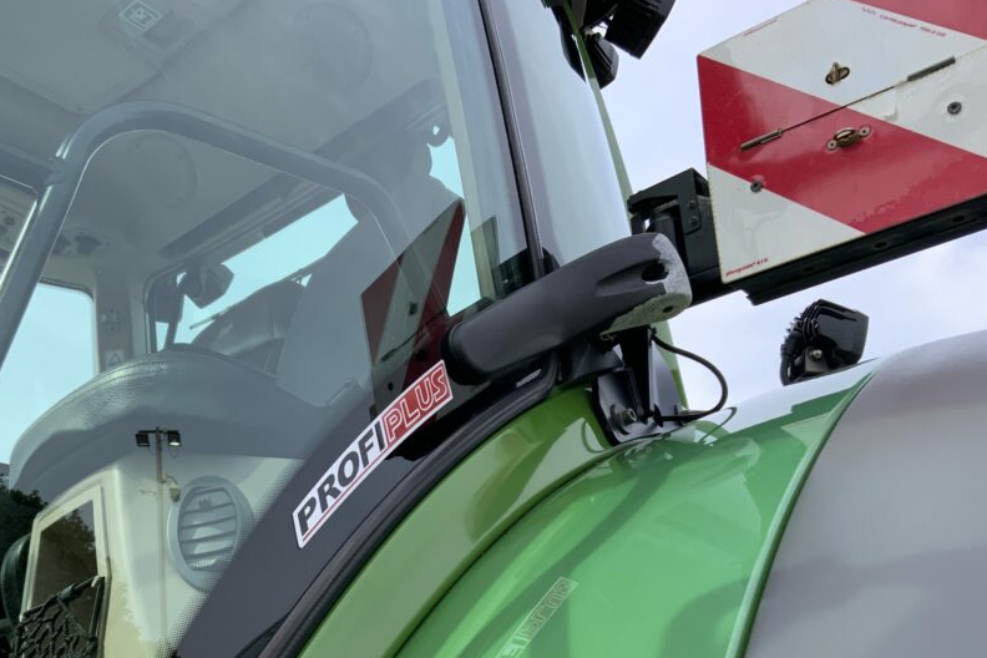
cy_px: 451
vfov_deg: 33.8
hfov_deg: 49.2
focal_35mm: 39
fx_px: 1069
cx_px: 384
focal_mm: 3
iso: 16
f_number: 1.8
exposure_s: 1/666
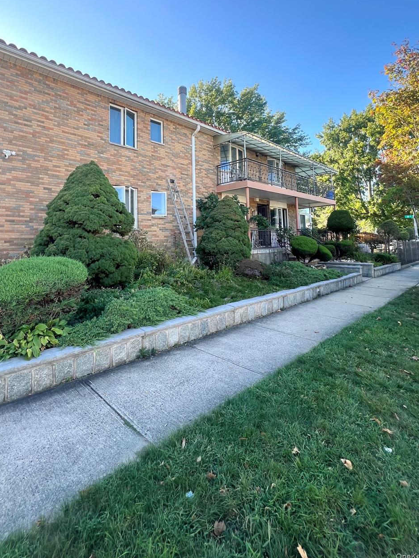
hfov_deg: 77.9
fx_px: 258
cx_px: 189
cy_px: 219
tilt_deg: +7.2
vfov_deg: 93.1
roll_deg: +1.5
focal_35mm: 16
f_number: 1.8
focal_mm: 1.57
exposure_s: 1/195
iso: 32
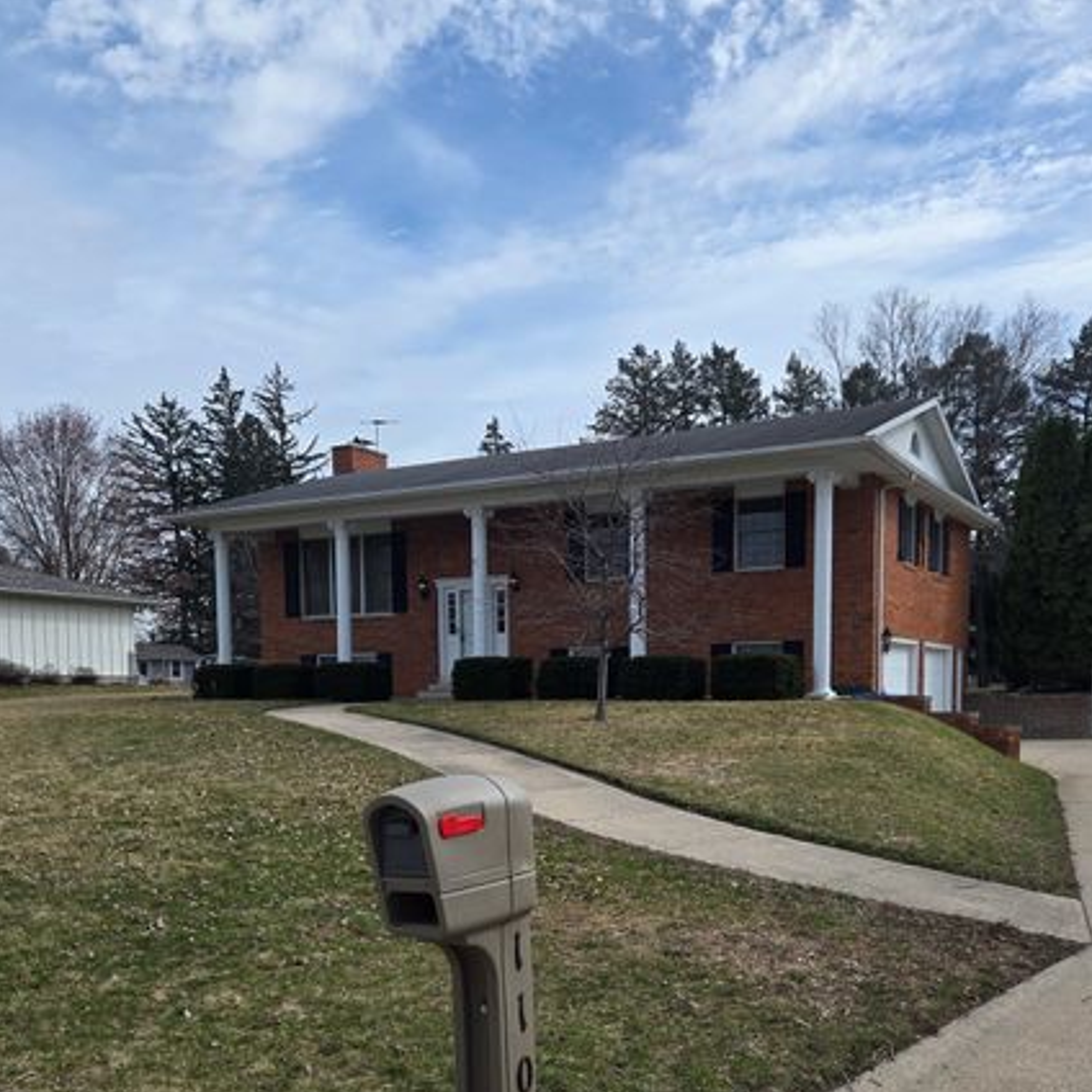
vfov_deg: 49.7
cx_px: 592
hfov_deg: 51.0
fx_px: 1142
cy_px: 771
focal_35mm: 32
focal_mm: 5.4
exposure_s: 1/2921
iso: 32
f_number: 1.8
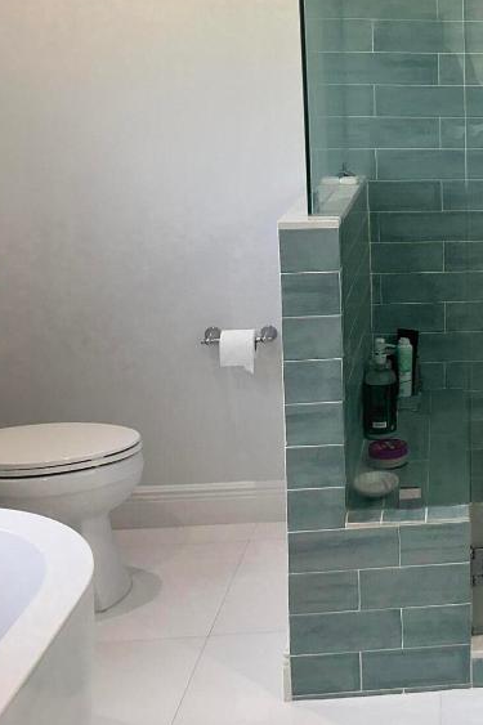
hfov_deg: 23.0
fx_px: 1067
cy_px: 234
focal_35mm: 53
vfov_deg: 37.1
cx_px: 607
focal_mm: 3
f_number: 1.8
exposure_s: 1/60
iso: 40
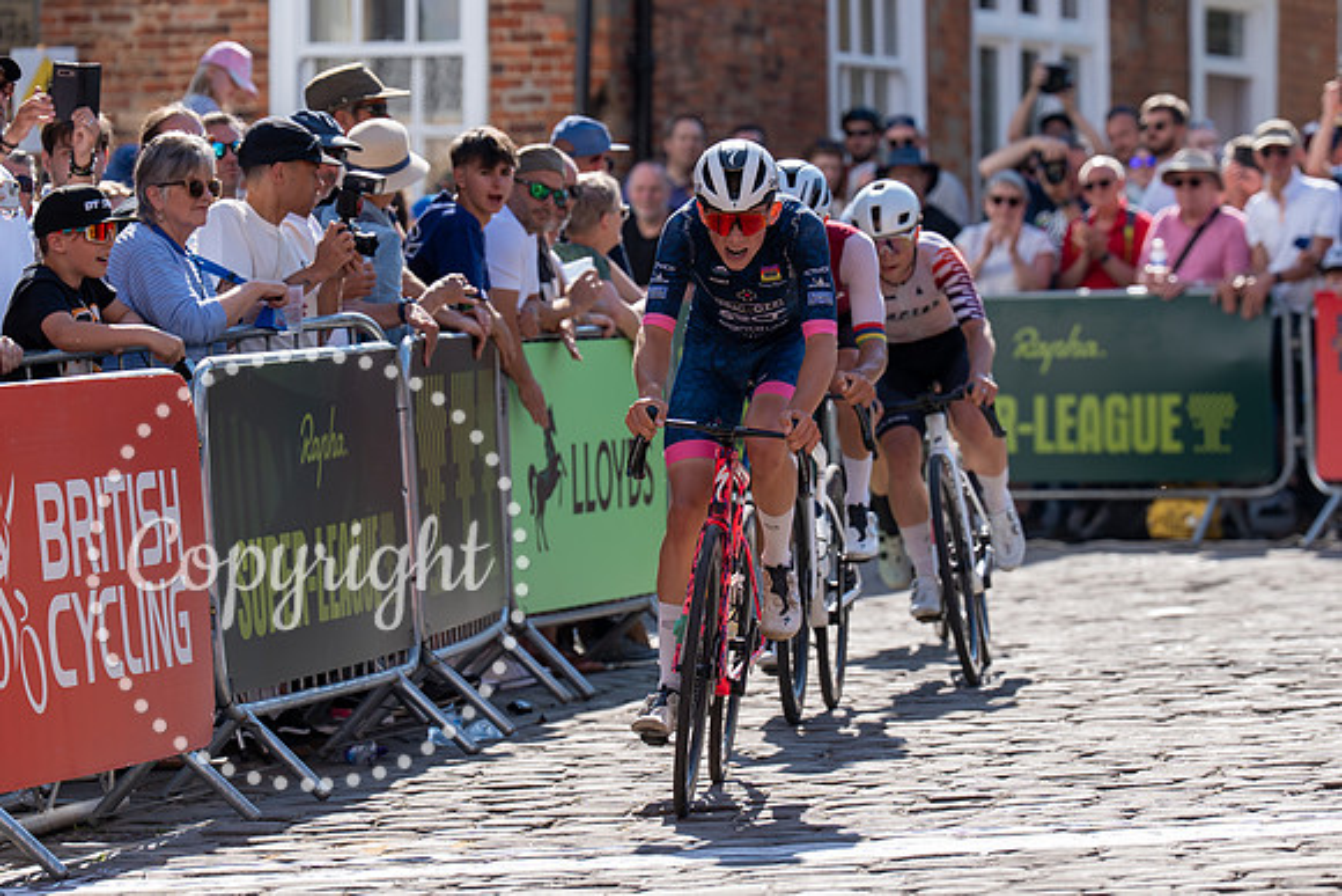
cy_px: 421
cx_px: 769
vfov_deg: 6.0
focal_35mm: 228
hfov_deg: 9.0
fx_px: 8507
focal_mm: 157
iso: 125
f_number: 3.5
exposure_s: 1/1000
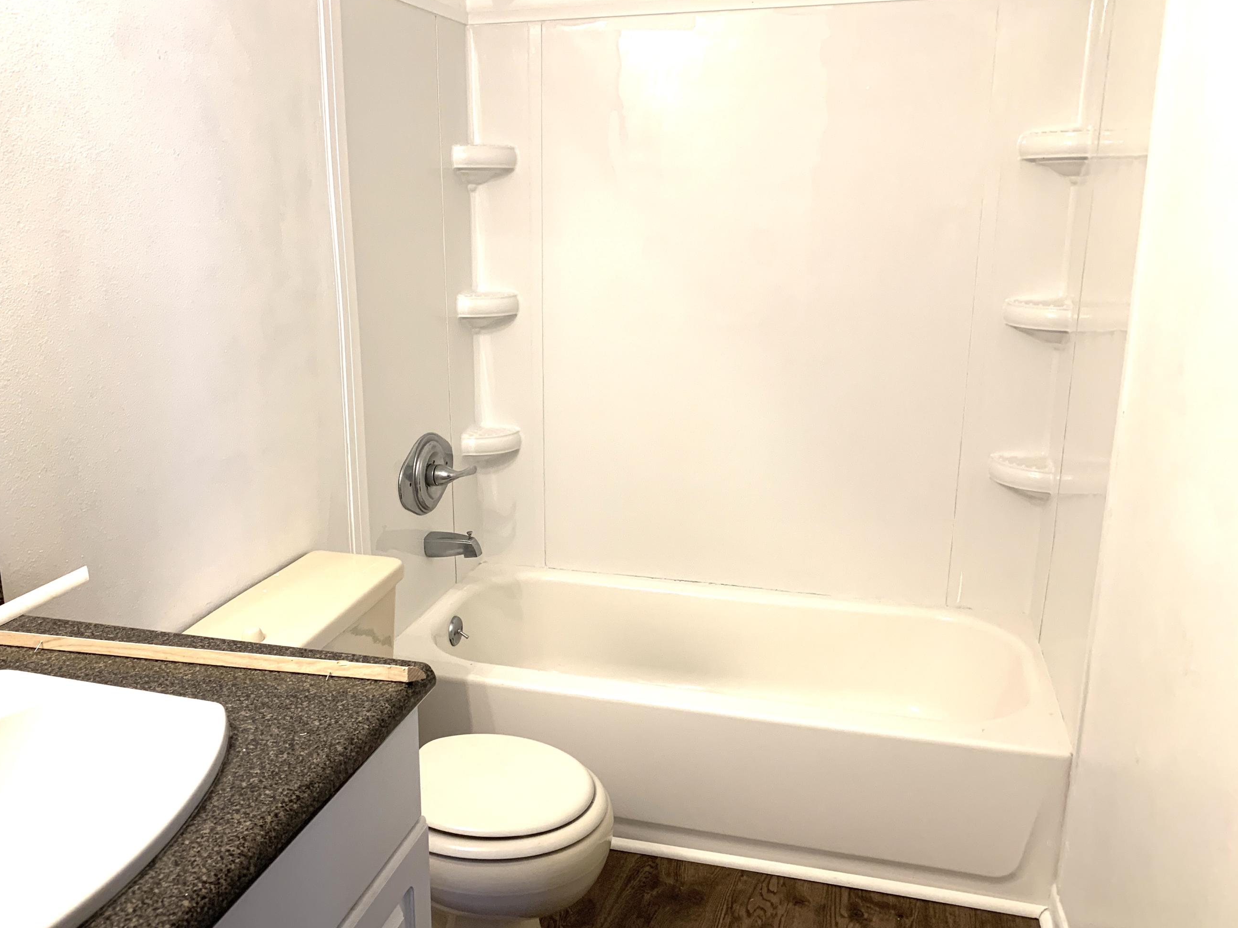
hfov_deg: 59.7
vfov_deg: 46.8
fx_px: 1073
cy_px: 475
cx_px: 536
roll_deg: -0.1
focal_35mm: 30
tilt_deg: -14.5
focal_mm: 4.25
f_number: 1.8
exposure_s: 1/60
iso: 100
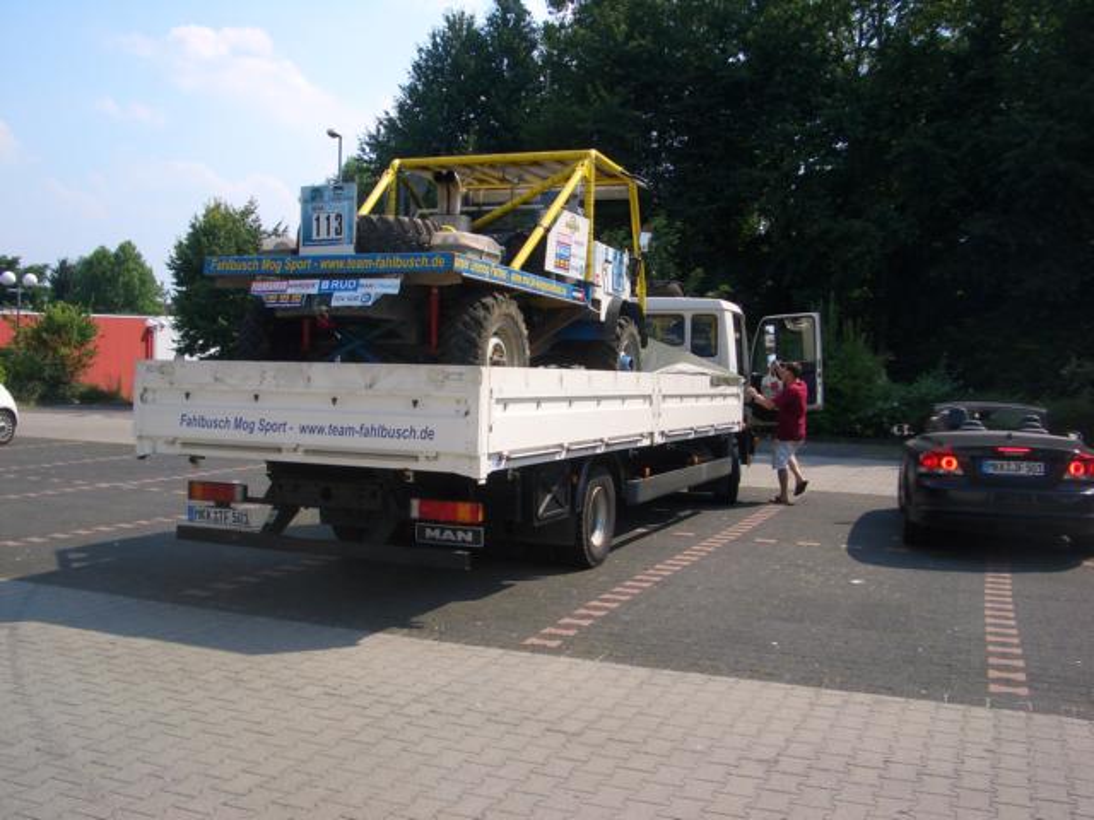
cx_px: 547
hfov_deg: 52.6
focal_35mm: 35
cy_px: 410
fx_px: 1106
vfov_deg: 40.7
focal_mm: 5.8
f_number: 4.3
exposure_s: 1/400
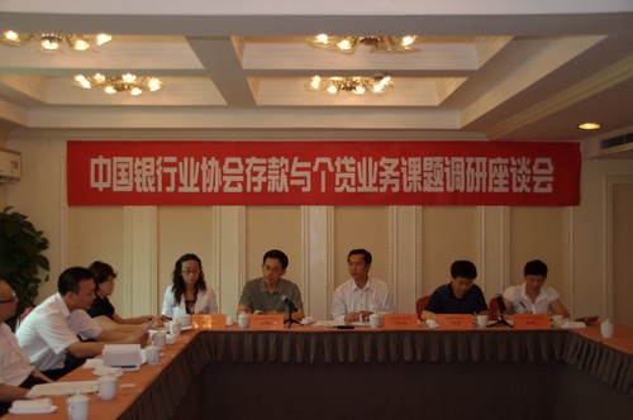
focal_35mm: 44
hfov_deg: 45.0
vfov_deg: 30.8
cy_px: 210
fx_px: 764
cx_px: 316
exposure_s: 1/125
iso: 560
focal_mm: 29
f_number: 4
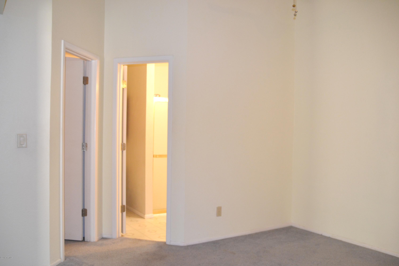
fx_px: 349
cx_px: 200
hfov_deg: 59.5
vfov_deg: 41.7
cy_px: 133
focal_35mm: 32
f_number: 3.8
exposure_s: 1/60
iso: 800
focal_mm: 21
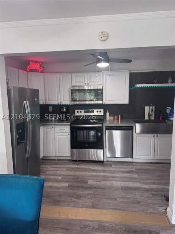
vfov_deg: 71.6
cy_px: 117
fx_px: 162
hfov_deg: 56.8
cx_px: 88
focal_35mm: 24
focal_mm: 6.76
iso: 125
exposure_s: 1/60
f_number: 1.78
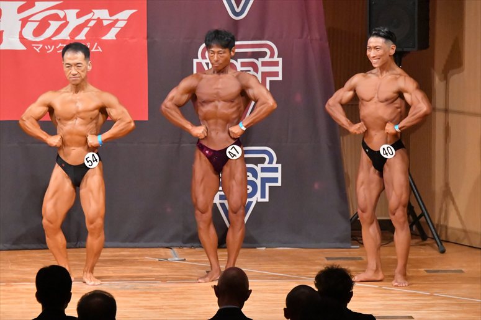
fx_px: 3606
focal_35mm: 270
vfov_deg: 5.1
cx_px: 240
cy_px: 160
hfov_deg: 7.6
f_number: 5.6
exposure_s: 1/400
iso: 14400
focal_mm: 180
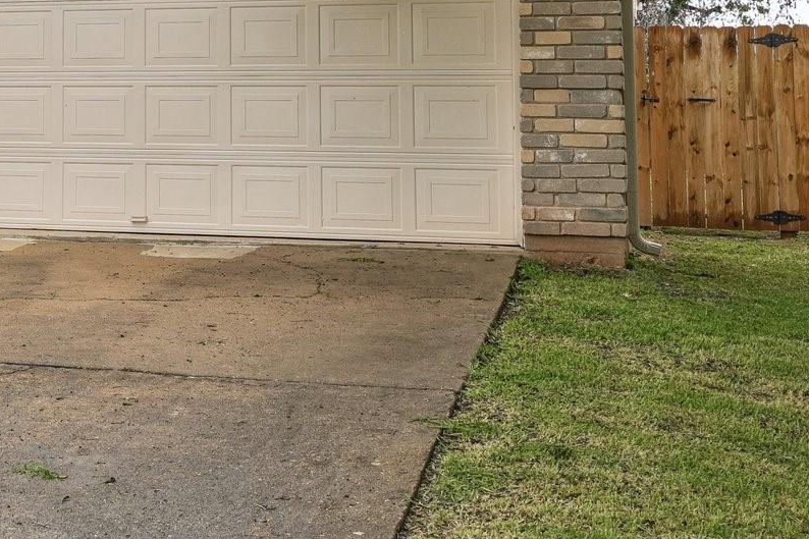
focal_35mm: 80
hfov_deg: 23.4
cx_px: -142
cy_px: -28
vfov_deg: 16.6
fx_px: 1797
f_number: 8
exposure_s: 1/1000
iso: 400
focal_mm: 31
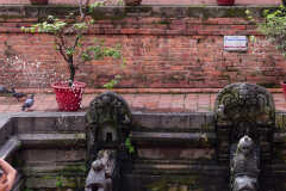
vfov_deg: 10.5
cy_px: 170
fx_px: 1033
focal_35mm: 130
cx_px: 232
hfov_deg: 15.7
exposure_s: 1/400
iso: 500
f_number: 6.3
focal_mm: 52
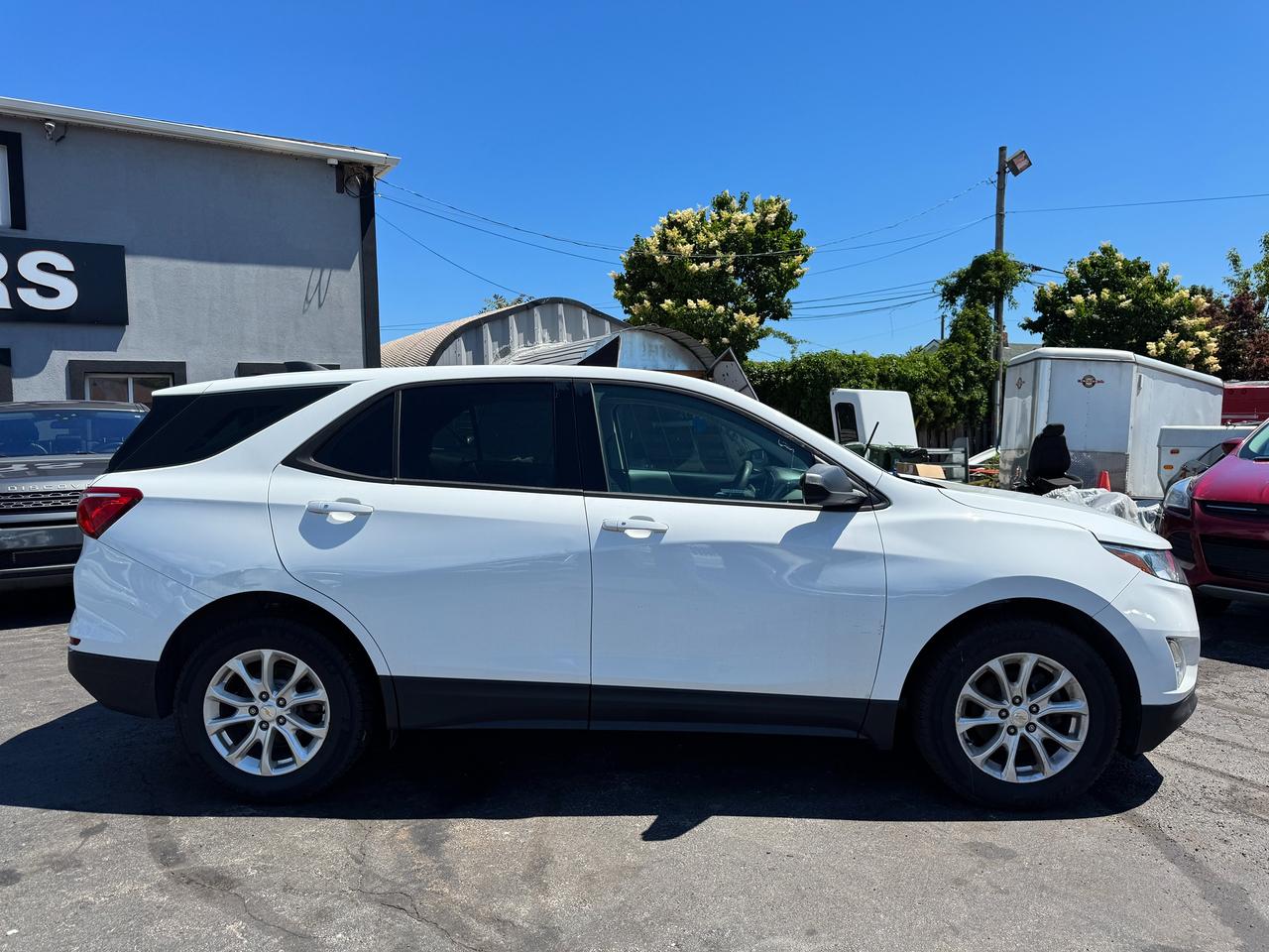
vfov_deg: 56.8
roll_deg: +1.4
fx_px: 880
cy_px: 476
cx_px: 634
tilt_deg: -3.8
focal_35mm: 24
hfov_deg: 71.6
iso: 80
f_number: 1.78
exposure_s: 1/4950
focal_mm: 6.76
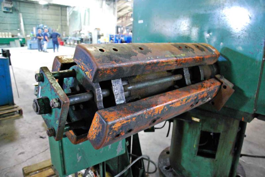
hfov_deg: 67.3
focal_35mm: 27
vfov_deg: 48.0
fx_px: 199
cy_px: 88
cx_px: 132
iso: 1600
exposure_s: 1/8
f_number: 3.5
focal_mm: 18
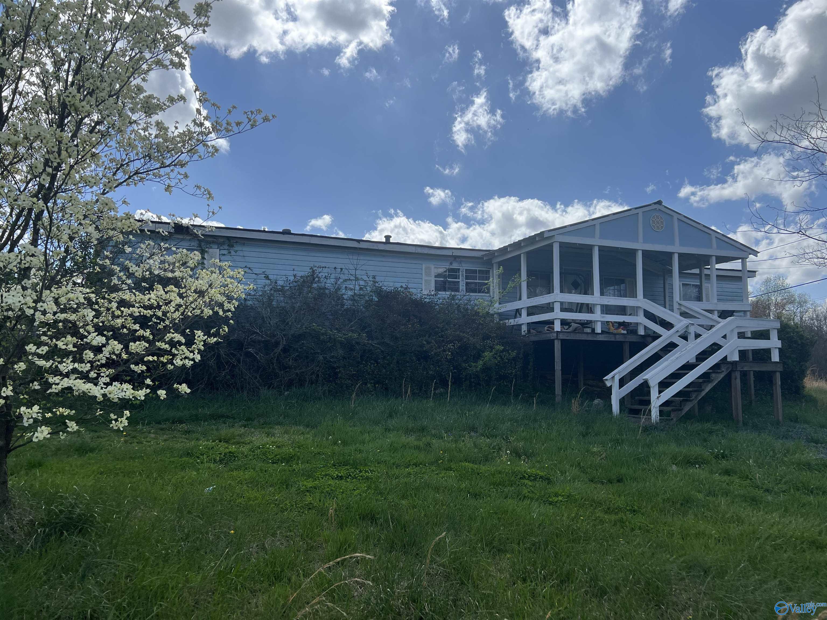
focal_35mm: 26
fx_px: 621
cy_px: 310
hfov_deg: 67.3
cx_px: 414
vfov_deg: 53.1
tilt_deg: +8.7
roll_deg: -1.6
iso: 50
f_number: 1.5
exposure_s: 1/6993
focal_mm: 5.7
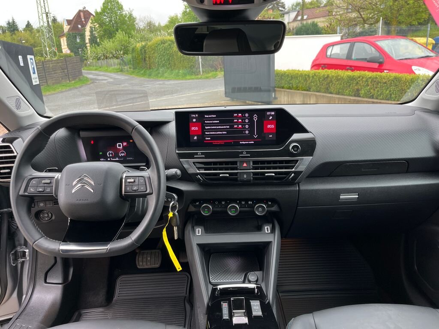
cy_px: 164
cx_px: 220
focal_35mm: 26
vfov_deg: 53.1
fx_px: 330
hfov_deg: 67.3
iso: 80
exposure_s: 1/122
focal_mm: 5.1
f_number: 1.6
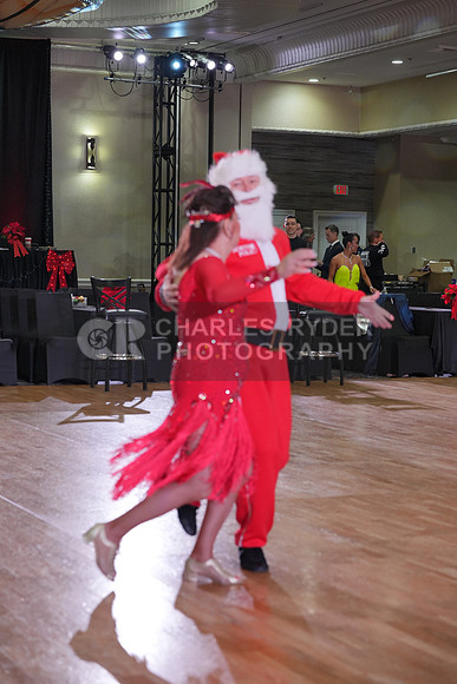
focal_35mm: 74
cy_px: 342
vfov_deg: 27.3
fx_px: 1408
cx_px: 228
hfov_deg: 18.4
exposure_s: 1/400
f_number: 4
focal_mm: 74
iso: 1600
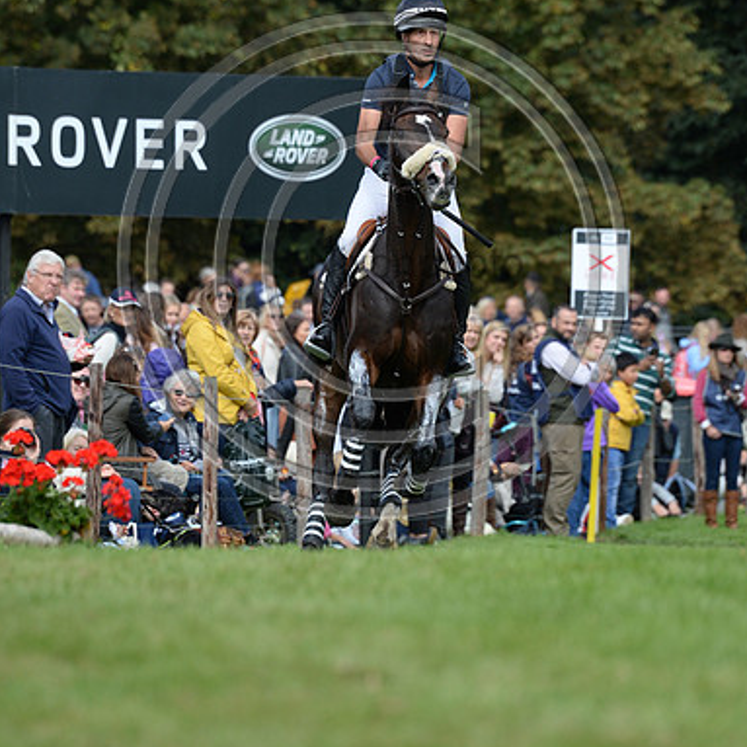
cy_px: 228
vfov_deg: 3.4
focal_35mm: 514
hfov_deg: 3.4
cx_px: 373
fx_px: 12549
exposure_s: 1/1000
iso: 800
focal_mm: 400
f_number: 8
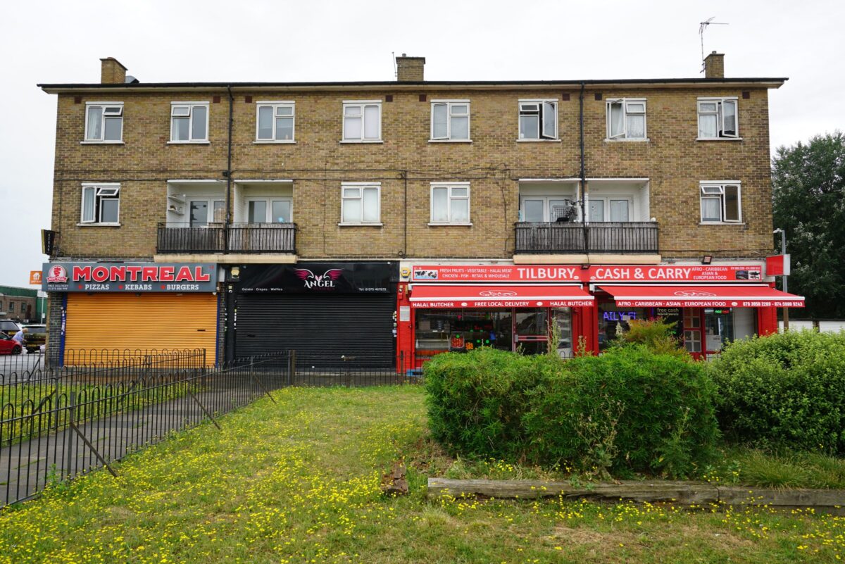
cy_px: 282
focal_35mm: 26
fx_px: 610
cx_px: 422
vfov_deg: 49.6
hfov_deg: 69.4
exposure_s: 1/80
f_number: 8
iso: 100
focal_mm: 26
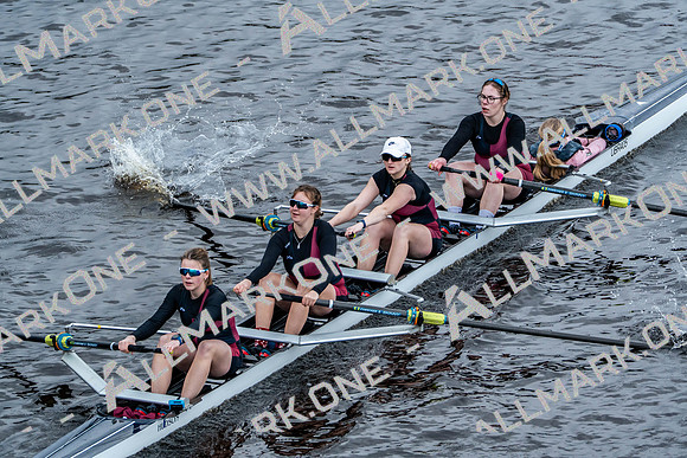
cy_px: 229
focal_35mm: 359
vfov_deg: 3.8
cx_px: 344
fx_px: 6852
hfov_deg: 5.7
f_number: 6.3
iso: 1600
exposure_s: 1/1000
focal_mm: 359
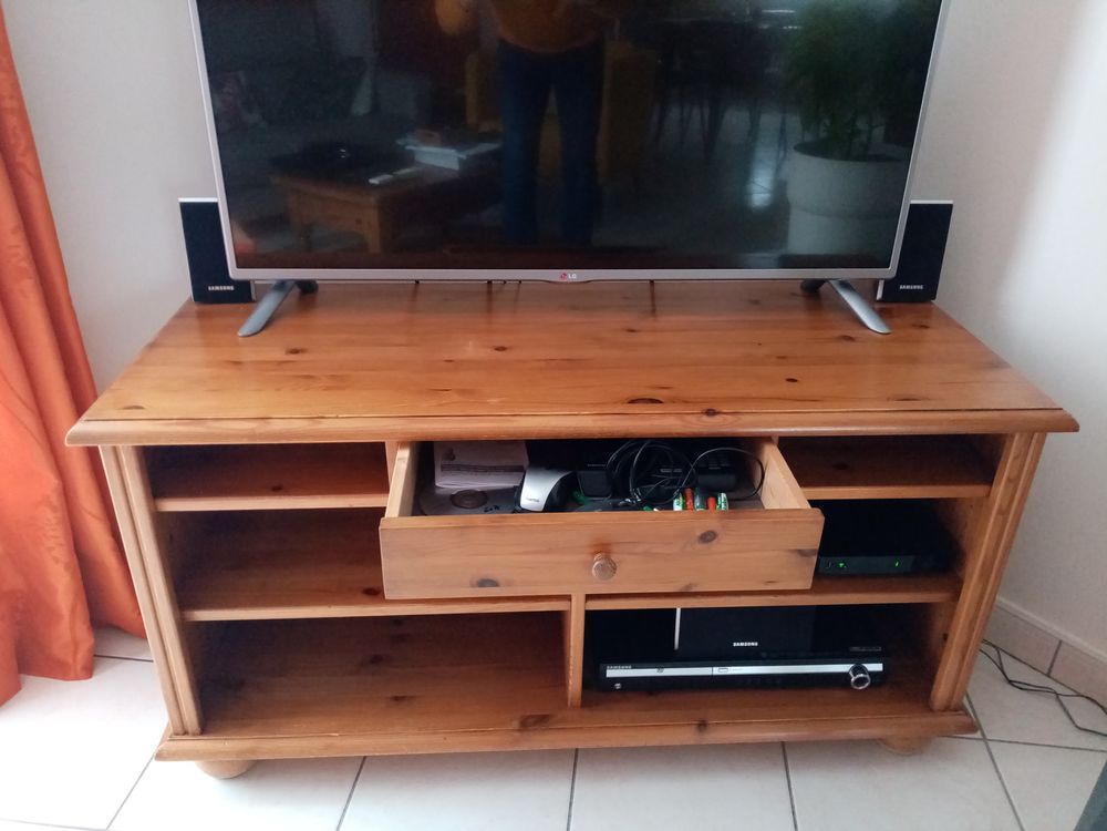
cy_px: 416
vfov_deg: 53.1
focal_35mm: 26
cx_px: 554
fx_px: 831
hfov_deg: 67.3
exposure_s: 1/20
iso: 797
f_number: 1.8
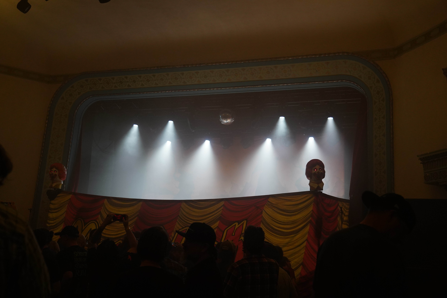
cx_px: 224
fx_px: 472
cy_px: 149
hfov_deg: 50.7
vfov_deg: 35.1
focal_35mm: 38
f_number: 4
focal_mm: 38
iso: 3200
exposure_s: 1/160
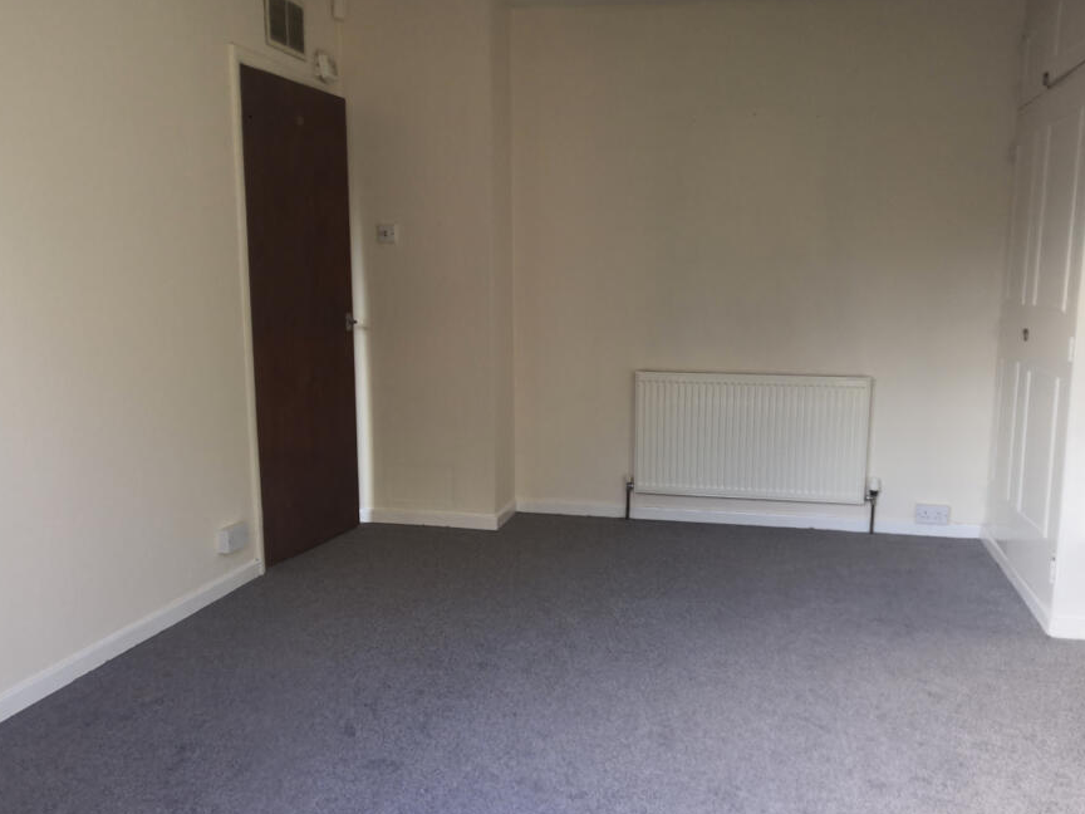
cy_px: 447
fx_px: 1003
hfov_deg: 56.7
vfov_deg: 44.1
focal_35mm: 32
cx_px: 595
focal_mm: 3.95
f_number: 1.8
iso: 100
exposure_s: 1/50
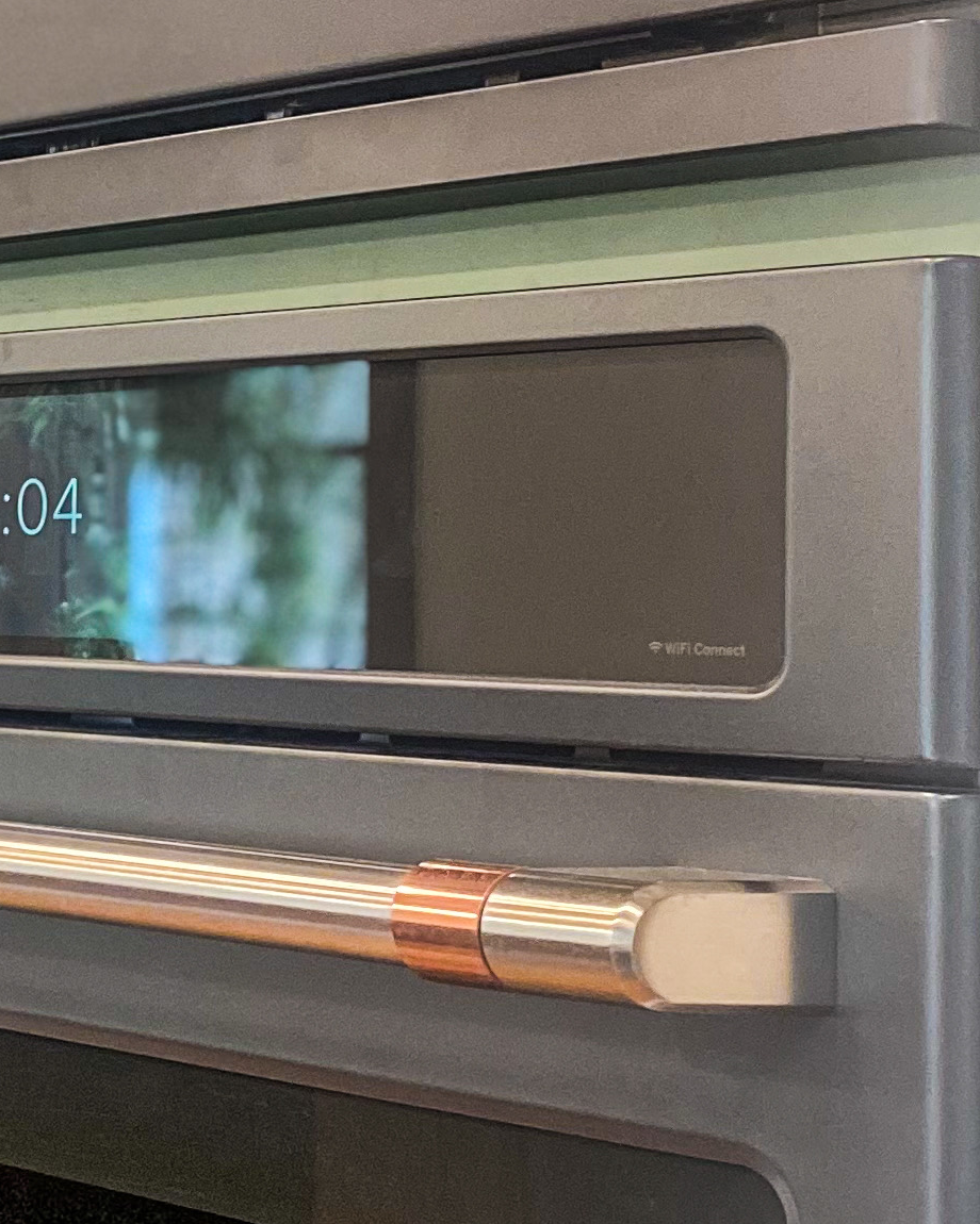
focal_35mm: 89
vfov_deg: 21.4
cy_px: 357
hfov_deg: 16.2
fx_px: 3227
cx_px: -372
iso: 400
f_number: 1.8
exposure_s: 1/40
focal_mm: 4.25
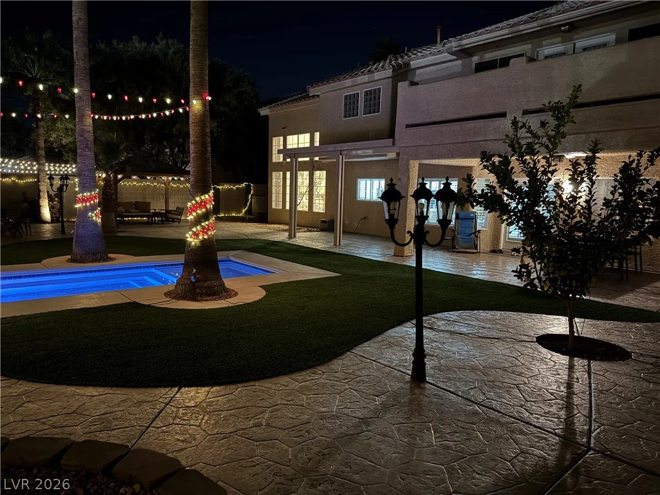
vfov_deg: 56.8
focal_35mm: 24
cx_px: 330
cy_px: 248
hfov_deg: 71.6
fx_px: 458
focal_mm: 6.76
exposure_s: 1/15
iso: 1000
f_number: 1.78
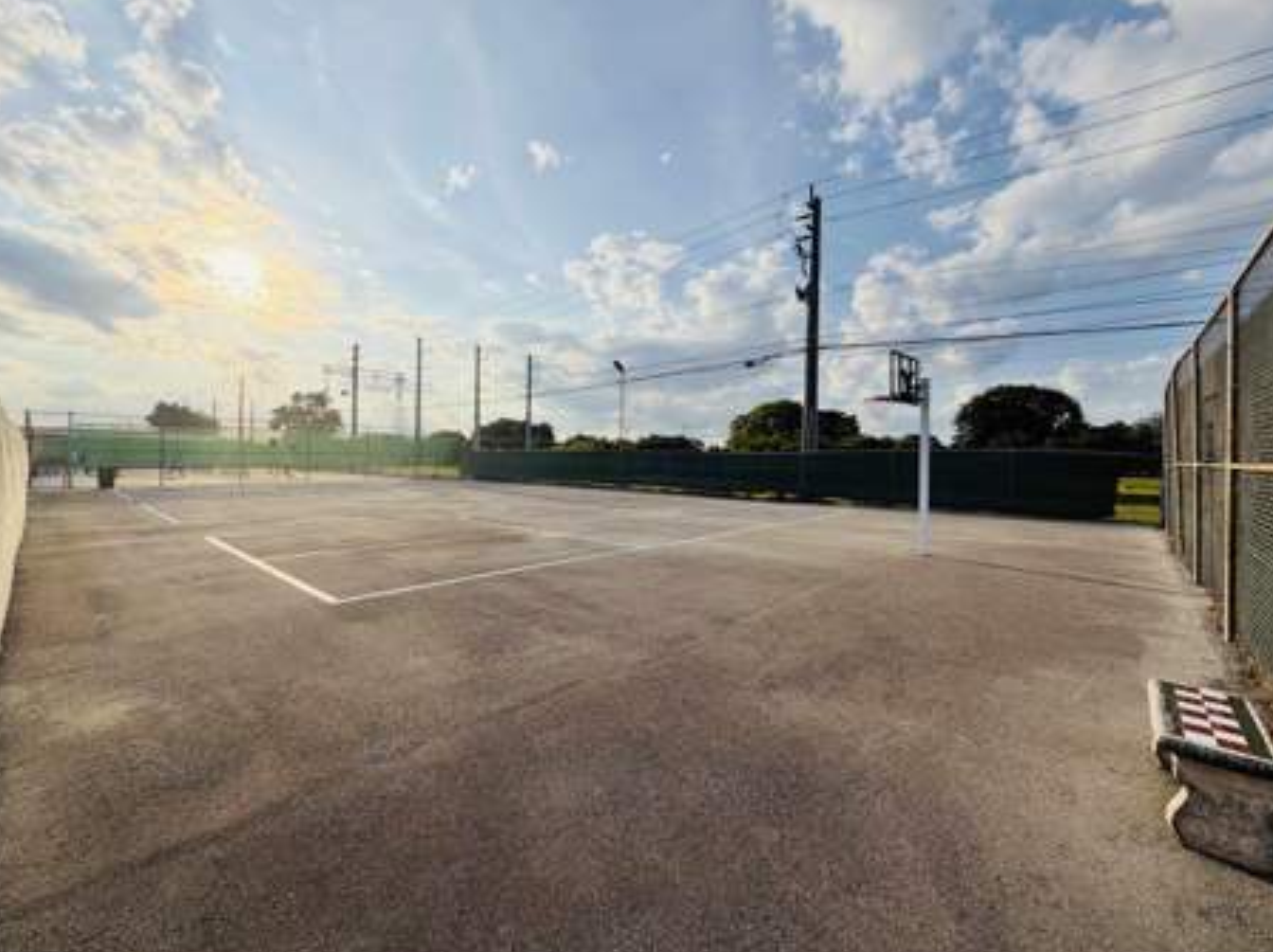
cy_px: 462
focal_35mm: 15
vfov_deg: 81.6
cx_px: 659
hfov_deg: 98.2
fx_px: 551
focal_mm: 2.22
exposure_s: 1/1698
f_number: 2.2
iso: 20
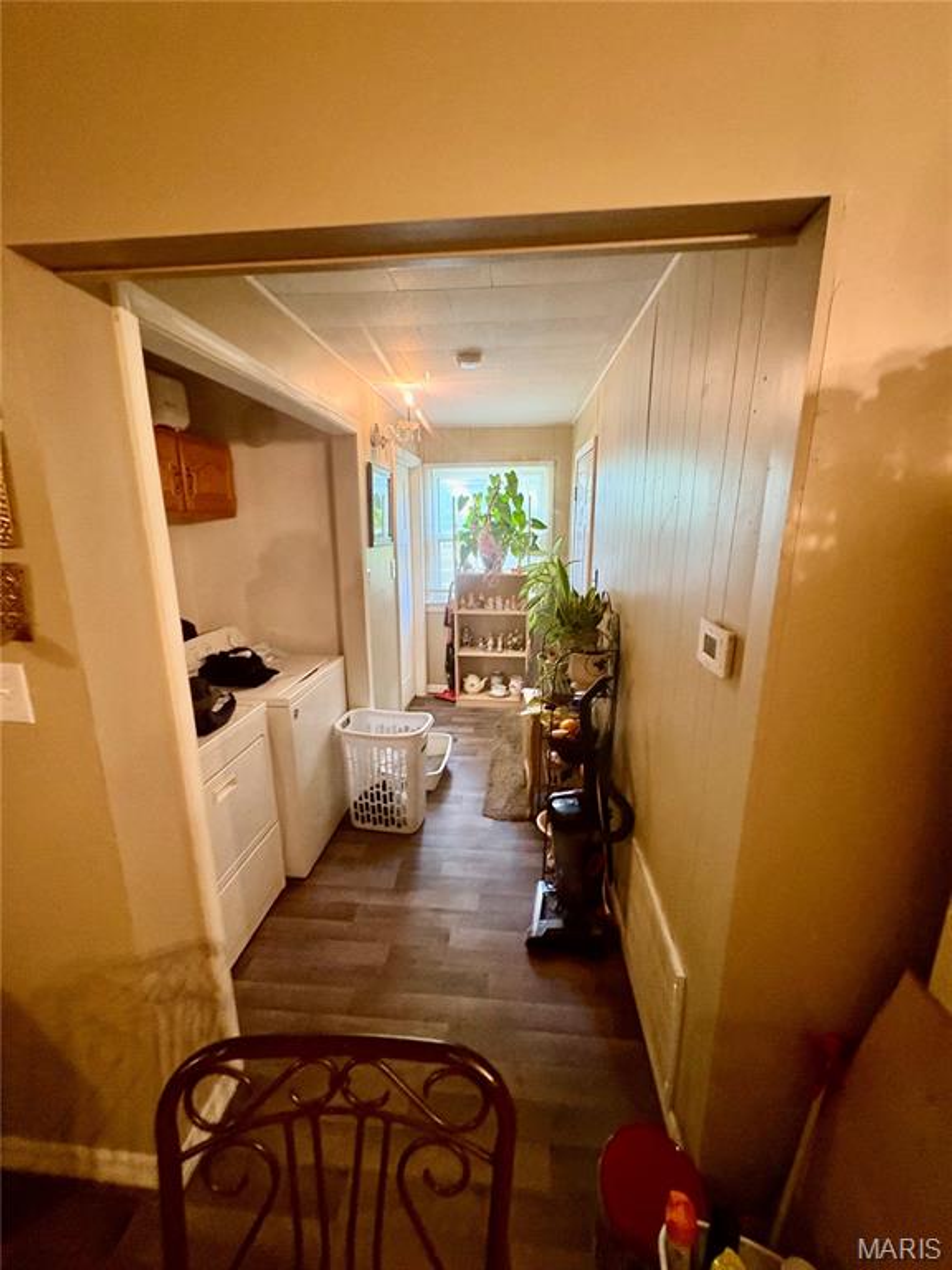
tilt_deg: -11.1
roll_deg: +0.5
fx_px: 513
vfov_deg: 102.1
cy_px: 635
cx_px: 476
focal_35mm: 14
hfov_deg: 85.7
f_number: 2.2
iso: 500
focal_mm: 2.22
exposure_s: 1/60
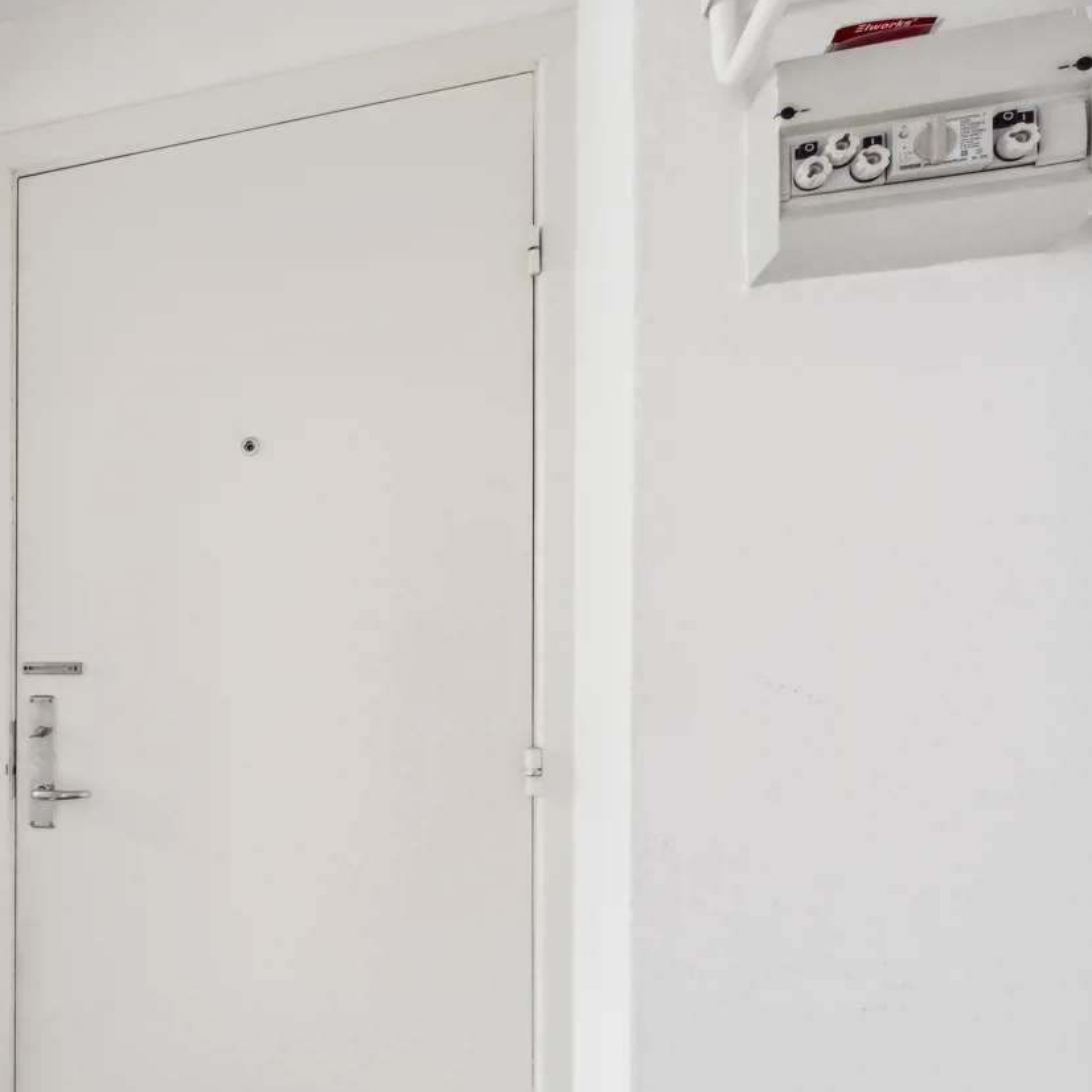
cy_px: 689
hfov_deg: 53.9
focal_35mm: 25
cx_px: 86
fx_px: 892
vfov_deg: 62.0
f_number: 8
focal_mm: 10
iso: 800
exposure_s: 1.5
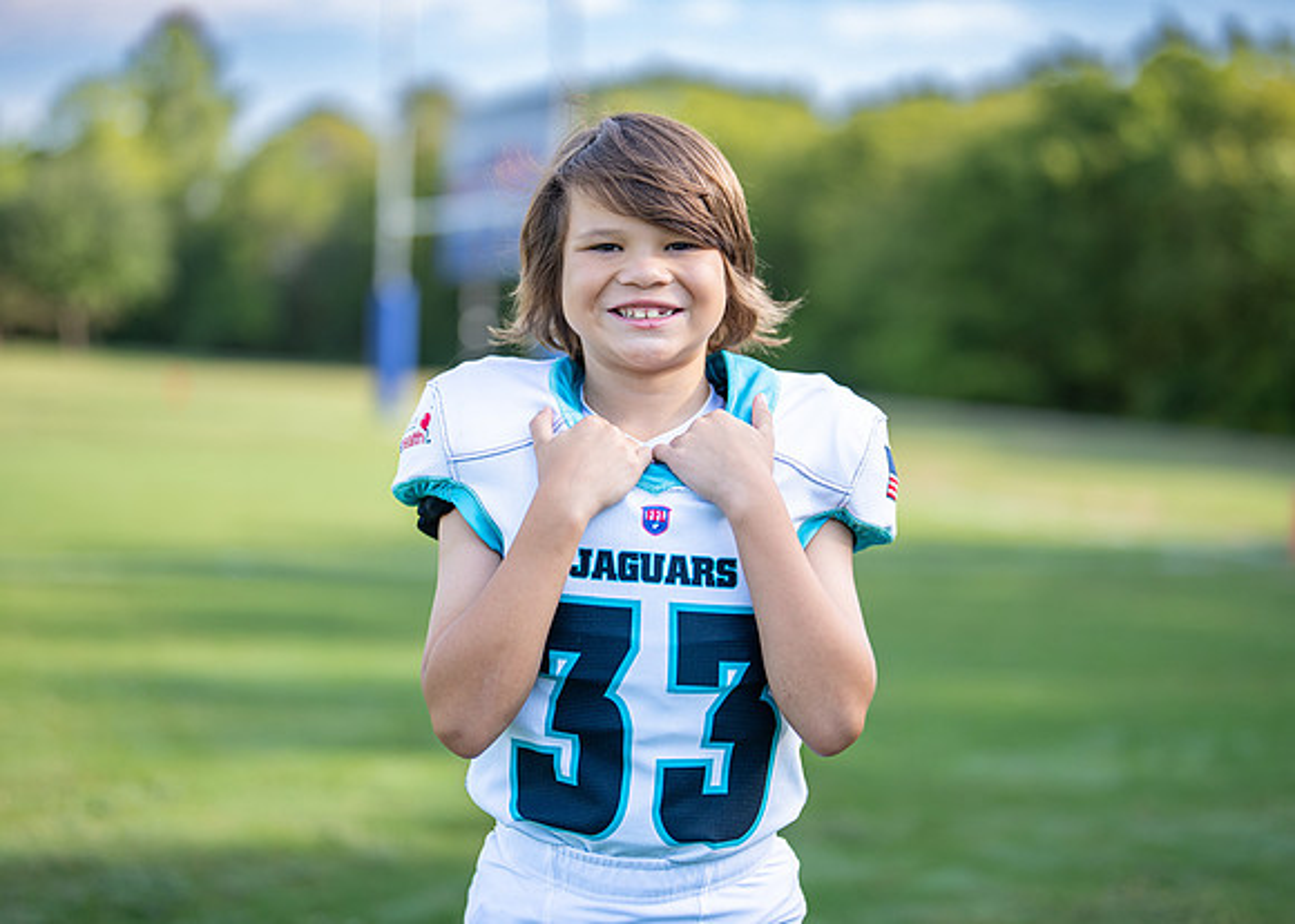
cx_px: 666
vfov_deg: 23.8
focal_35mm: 60
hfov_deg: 32.9
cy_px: 442
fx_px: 2191
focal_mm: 50
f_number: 1.2
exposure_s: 1/2000
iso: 100
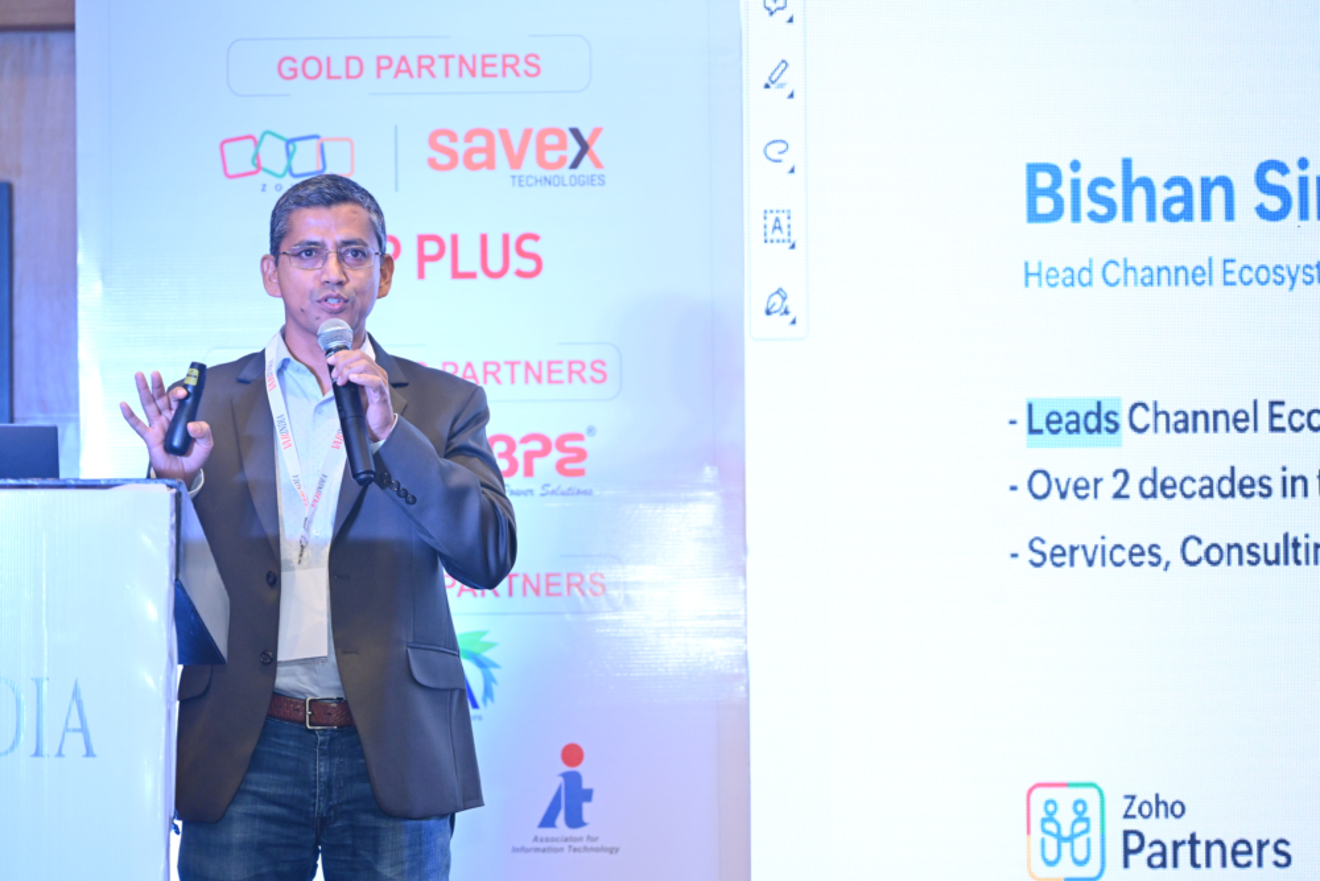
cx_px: 660
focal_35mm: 100
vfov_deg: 13.7
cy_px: 440
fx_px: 3667
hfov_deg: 20.4
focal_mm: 100
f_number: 4
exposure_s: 1/160
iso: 1600
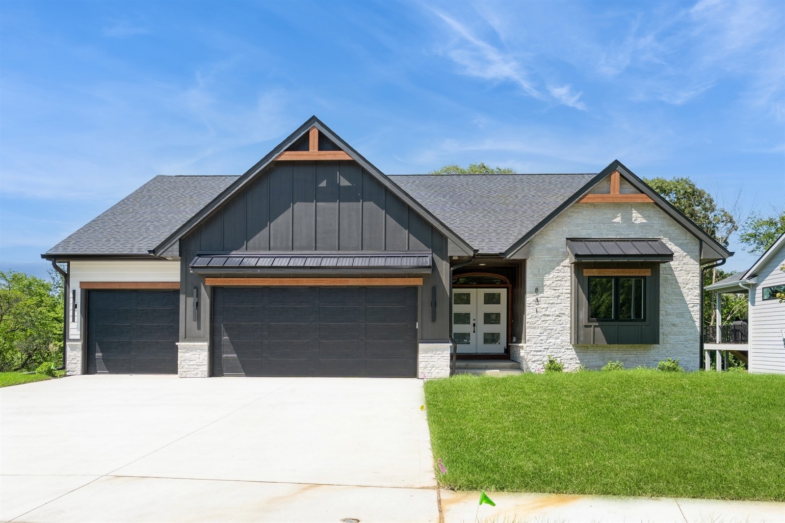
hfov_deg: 61.9
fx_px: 654
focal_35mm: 30
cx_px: 392
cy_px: 262
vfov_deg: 43.6
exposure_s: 1/320
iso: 200
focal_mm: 20
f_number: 8
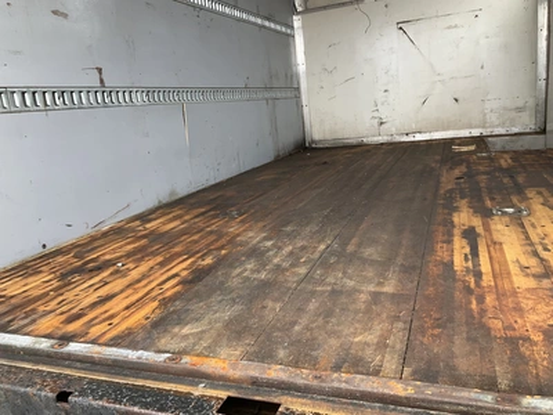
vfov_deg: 48.2
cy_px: 208
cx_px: 276
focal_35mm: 29
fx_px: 463
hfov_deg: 61.7
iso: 25
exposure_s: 1/154
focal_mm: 3
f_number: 1.8
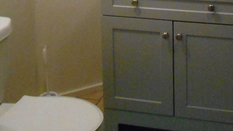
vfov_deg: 14.5
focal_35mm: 75
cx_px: 179
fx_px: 464
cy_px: -93
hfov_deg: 27.8
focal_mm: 4.7
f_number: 3.4
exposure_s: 1/50
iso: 800
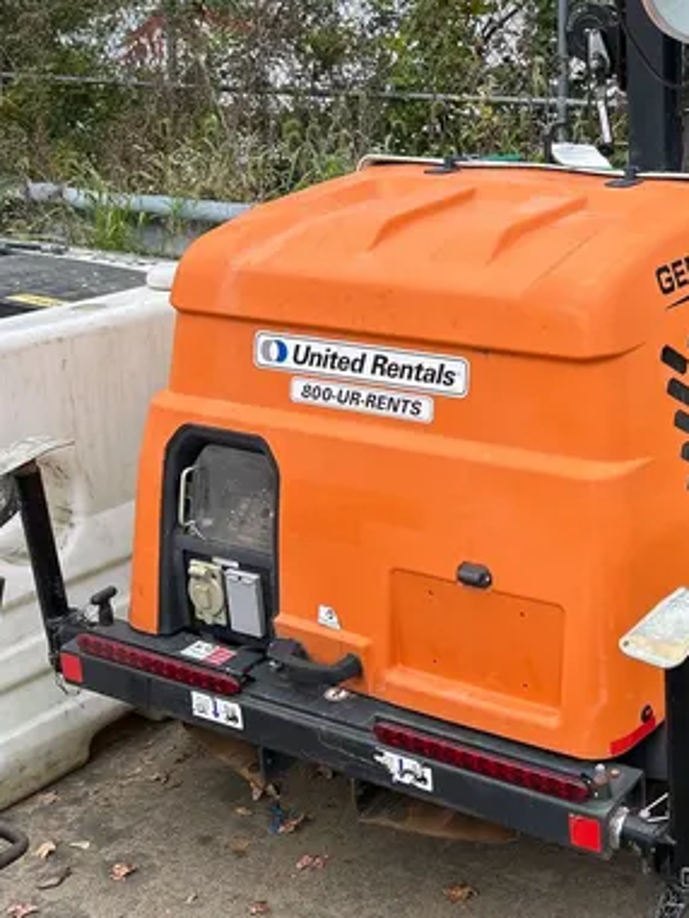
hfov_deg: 28.0
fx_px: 1326
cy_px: 245
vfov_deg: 37.4
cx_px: 624
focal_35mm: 50
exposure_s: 1/411
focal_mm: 5.7
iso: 50
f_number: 1.5
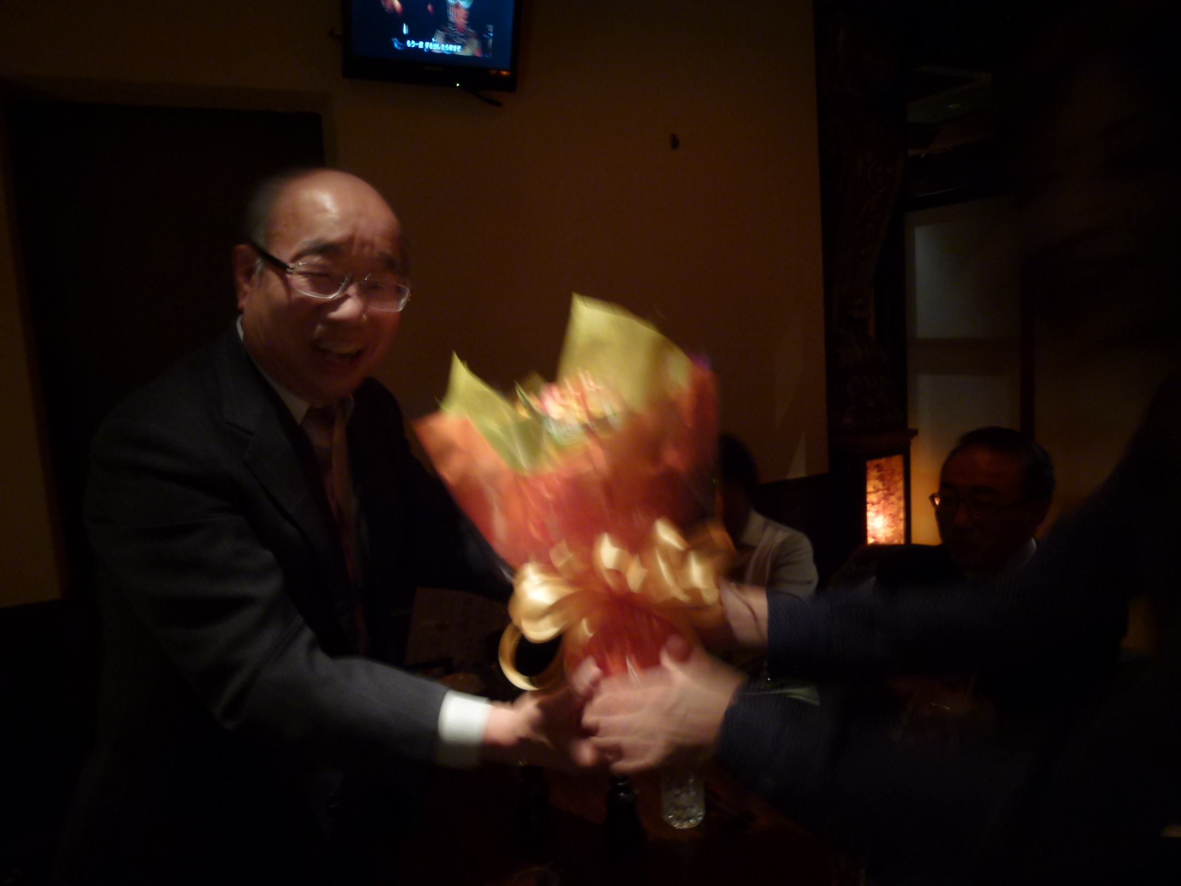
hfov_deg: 71.6
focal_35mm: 24
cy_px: 443
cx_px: 590
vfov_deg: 56.8
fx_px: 819
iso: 100
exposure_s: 1/4
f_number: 3.3
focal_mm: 4.3
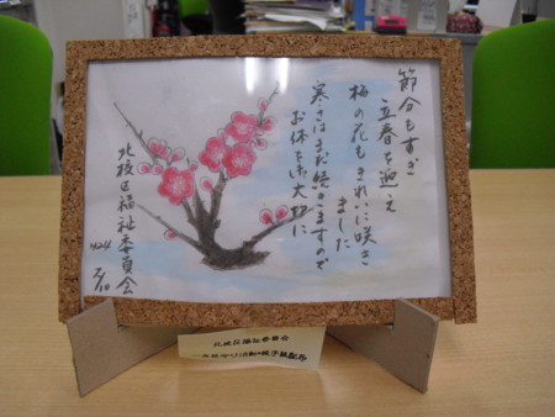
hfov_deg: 51.3
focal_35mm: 36
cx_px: 278
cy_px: 208
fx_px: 577
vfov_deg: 39.7
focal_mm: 6.3
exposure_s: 1/125
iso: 400
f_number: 3.1
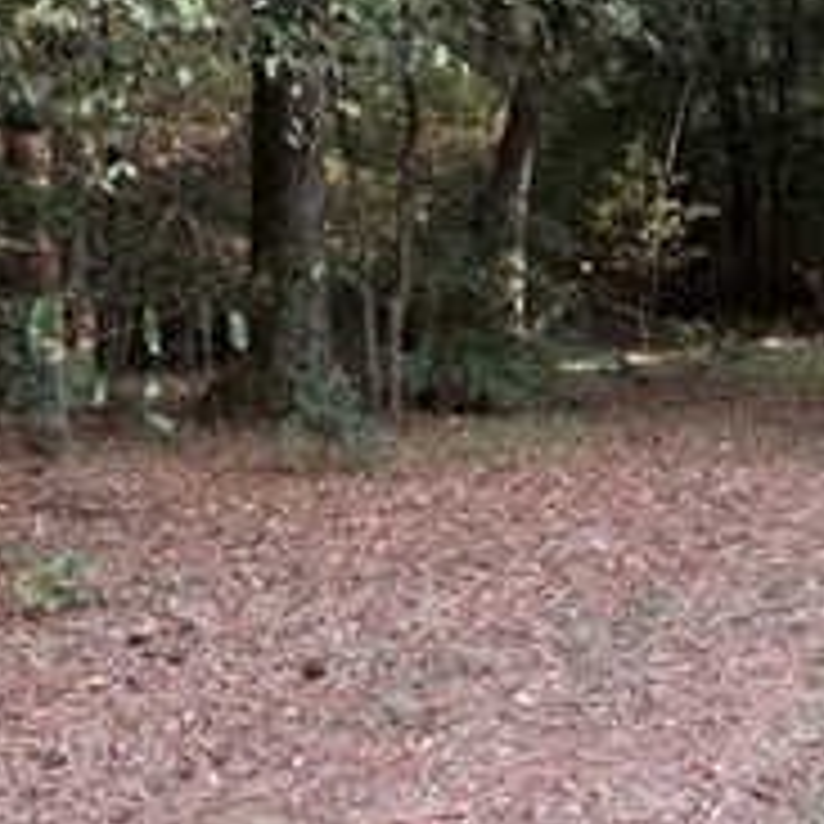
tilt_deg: -3.3
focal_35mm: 74
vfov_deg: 23.3
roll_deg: -2.0
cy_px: 473
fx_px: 1993
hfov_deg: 21.3
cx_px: 1045
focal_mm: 6.76
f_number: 1.78
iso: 80
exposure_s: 1/154
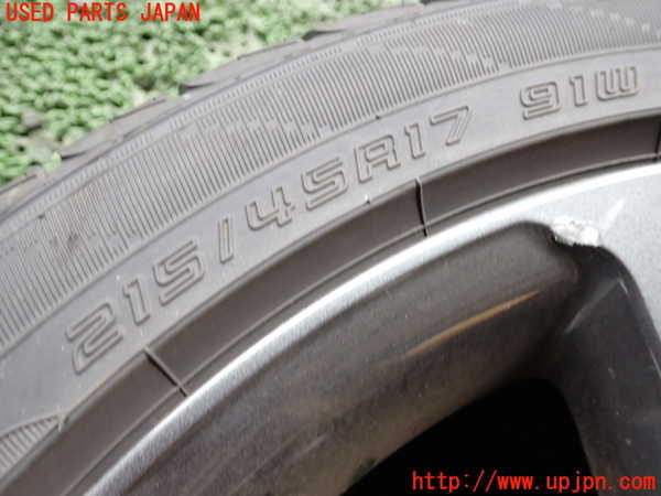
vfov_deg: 46.8
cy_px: 248
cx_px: 330
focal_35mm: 30
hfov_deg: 60.0
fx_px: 573
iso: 200
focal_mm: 5.4
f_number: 2.3
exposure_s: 1/30
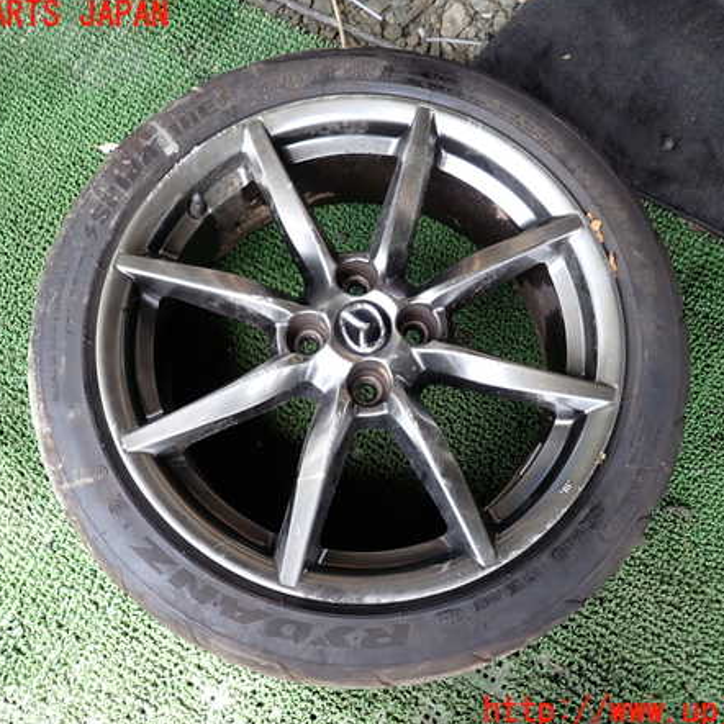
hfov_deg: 54.0
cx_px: 362
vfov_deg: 54.0
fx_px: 710
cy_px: 364
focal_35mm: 30
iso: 100
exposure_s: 1/125
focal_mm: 4.5
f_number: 2
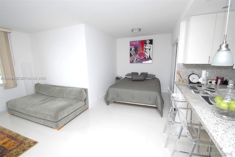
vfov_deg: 77.4
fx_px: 98
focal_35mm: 15
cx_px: 118
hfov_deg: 100.3
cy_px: 78
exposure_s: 1/60
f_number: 5.6
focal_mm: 10
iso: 400
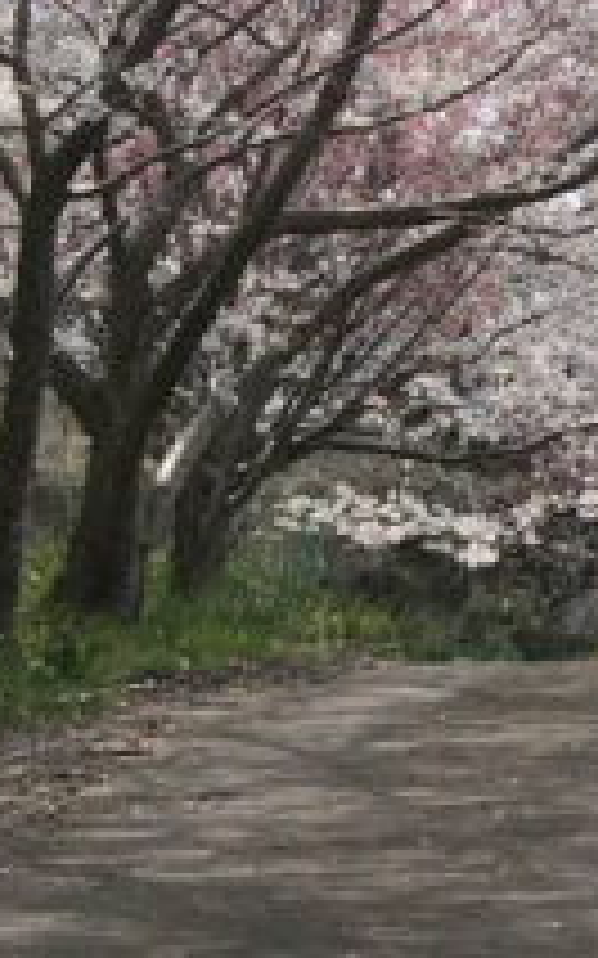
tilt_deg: +11.0
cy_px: -193
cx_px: 2100
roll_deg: -1.3
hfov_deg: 7.3
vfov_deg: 13.7
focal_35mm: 148
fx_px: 3862
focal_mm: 4.15
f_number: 2.2
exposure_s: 1/1709
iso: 25
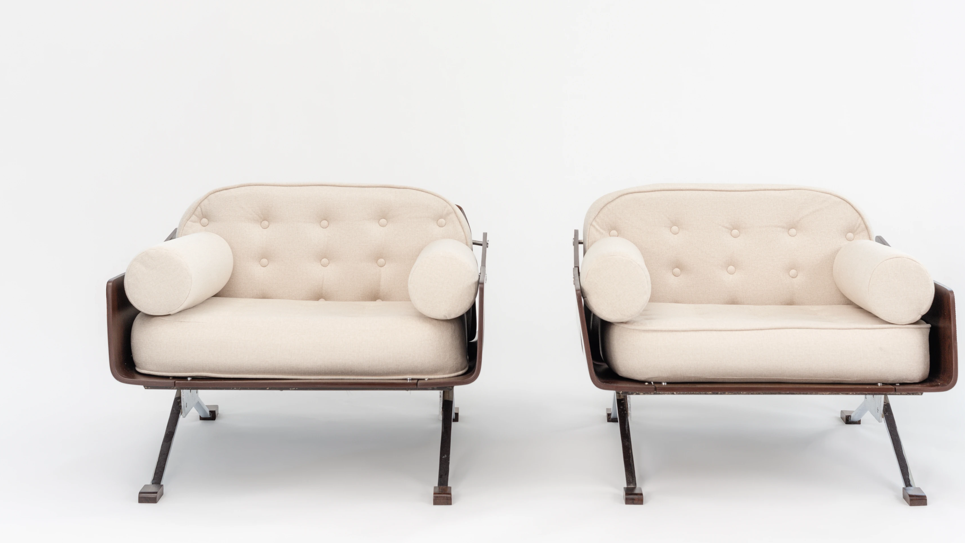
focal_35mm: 59
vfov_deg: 20.4
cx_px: 533
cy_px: 217
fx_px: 1510
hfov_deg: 35.4
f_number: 8
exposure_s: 1/50
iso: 250
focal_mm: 50
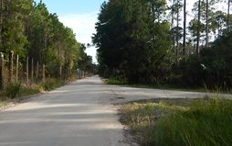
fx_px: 304
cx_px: 73
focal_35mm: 48
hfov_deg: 41.2
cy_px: 66
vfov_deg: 26.9
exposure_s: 1/800
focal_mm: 4.3
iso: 125
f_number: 2.8
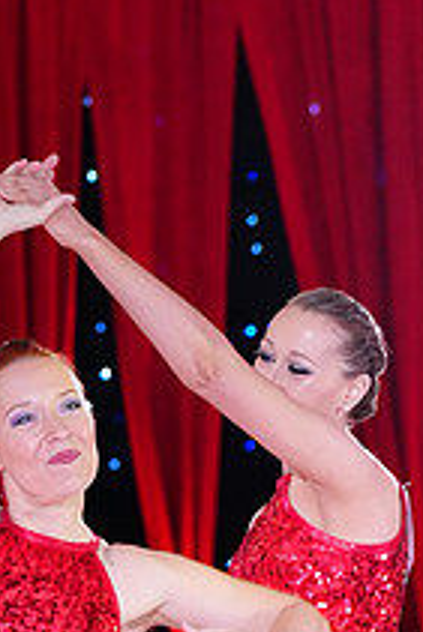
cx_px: 136
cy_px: 785
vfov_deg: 7.1
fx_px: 5085
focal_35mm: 289
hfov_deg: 4.8
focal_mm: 105
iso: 2500
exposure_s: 1/250
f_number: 4
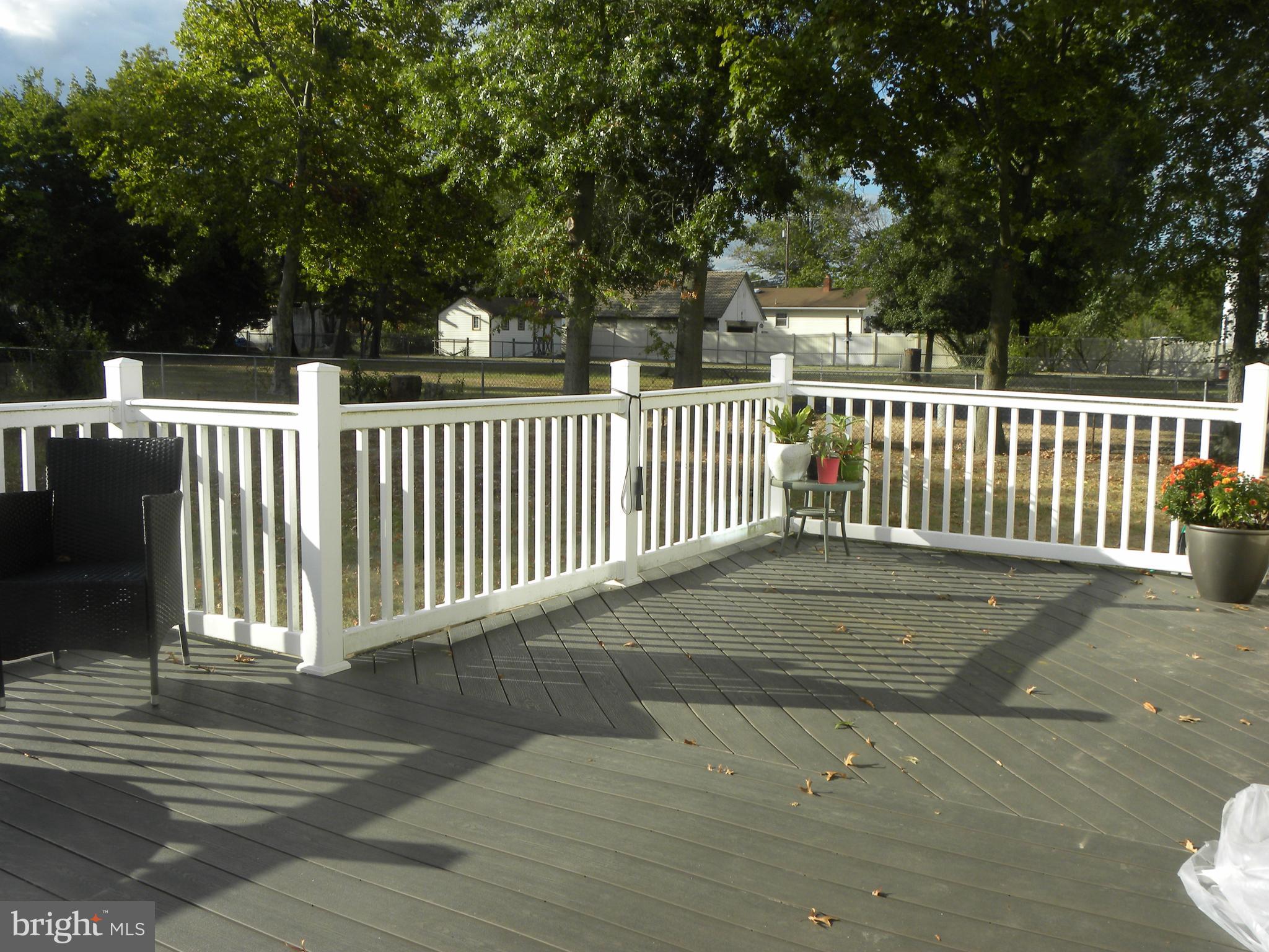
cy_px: 476
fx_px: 1210
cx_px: 634
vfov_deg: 42.9
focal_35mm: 33
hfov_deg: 55.4
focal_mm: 5.9
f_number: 5
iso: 64
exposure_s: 1/229
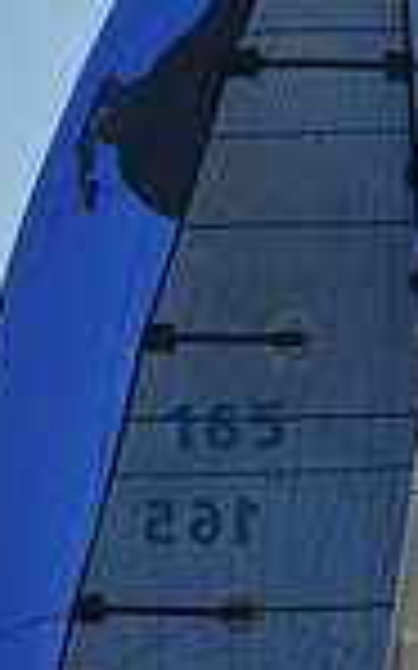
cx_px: 200
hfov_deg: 2.1
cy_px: 800
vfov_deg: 3.4
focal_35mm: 616
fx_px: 11239
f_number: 13
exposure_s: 1/800
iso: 320
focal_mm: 155
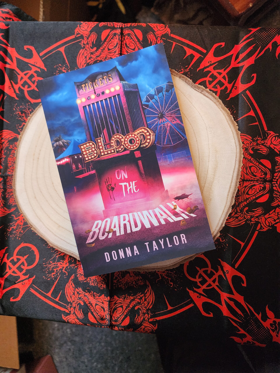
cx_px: 140
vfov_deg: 73.9
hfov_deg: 58.9
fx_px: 248
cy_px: 186
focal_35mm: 23
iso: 800
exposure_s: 1/100
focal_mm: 6.4
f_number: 1.8
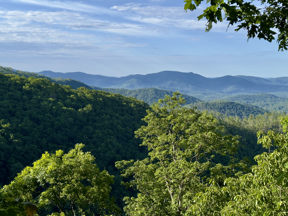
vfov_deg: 30.3
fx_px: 399
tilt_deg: -5.6
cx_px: 144
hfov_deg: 39.7
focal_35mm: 48
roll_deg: -0.1
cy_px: 108
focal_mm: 6.76
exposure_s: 1/3096
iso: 64
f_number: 1.78
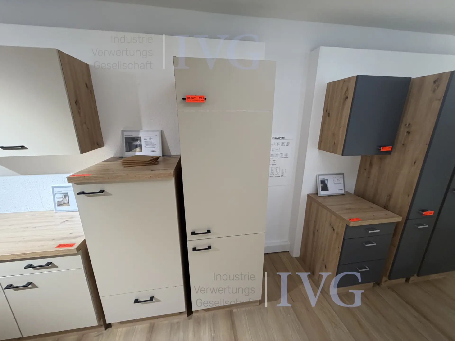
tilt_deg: -15.4
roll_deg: -0.4
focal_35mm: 14
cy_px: 170
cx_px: 228
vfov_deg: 85.7
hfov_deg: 102.1
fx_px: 184
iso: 200
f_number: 2.2
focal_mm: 2.22
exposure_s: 1/100
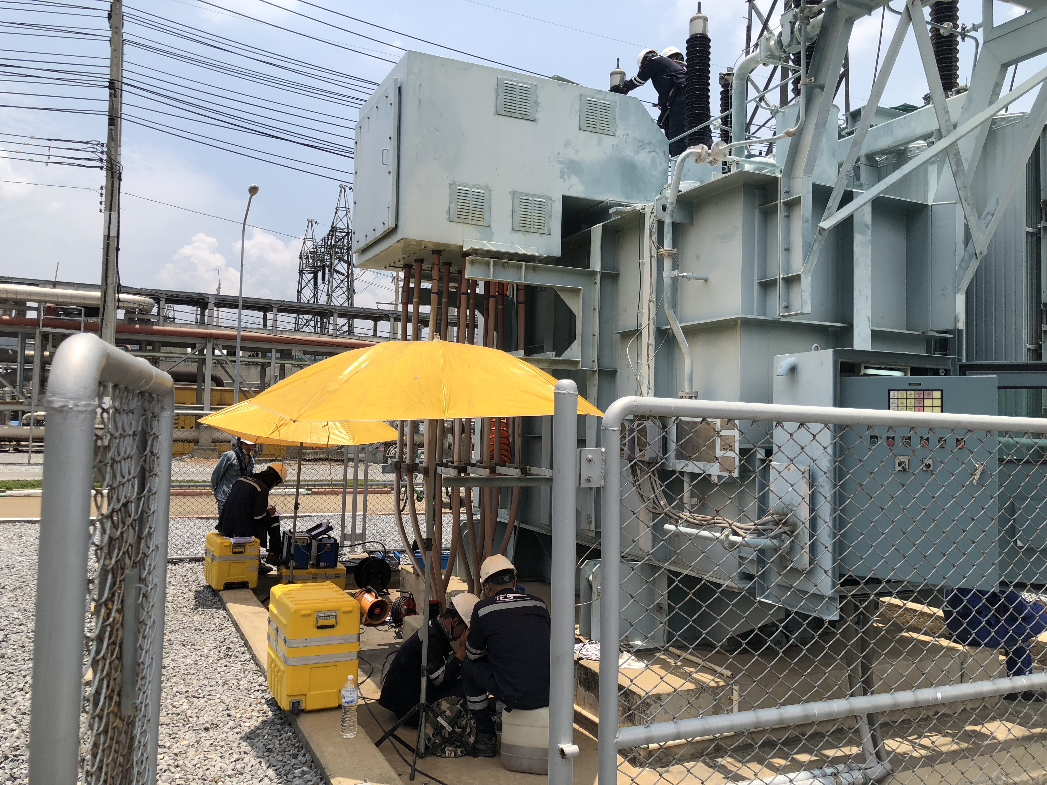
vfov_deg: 48.2
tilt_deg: +0.1
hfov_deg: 61.7
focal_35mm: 29
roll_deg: -1.5
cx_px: 524
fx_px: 877
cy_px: 392
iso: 20
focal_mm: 3.99
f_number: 1.8
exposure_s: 1/2288
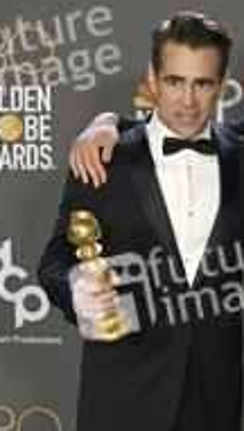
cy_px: 399
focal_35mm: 186
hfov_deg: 6.5
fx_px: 2131
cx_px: 251
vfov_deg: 11.5
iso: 6400
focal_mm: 85
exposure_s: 1/500
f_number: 7.1
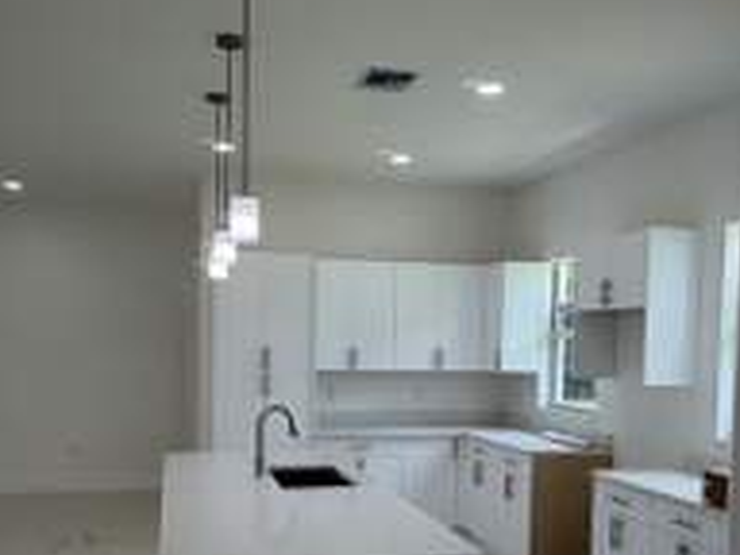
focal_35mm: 35
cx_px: 335
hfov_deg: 52.5
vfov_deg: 40.0
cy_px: 385
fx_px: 748
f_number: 2.2
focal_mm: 2.22
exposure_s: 1/133
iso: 50
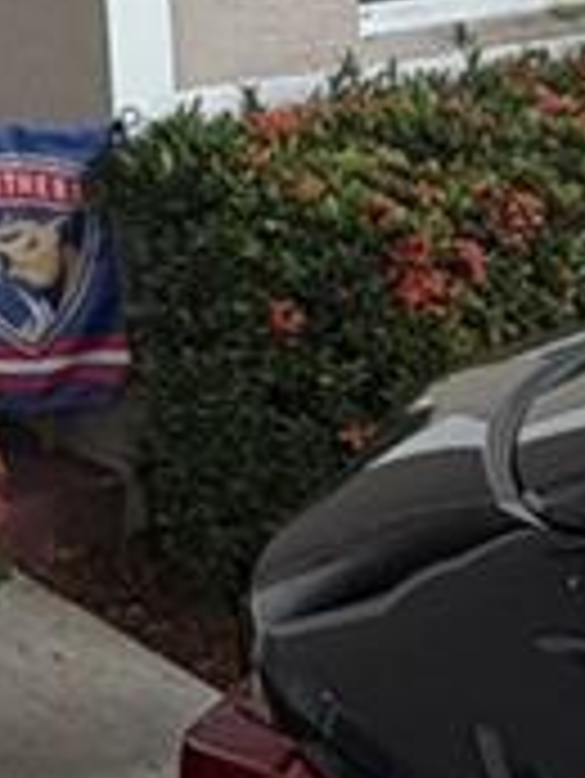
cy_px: -643
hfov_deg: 11.9
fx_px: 2183
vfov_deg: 16.7
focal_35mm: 97
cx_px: -873
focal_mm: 2.22
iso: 64
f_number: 2.2
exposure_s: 1/502
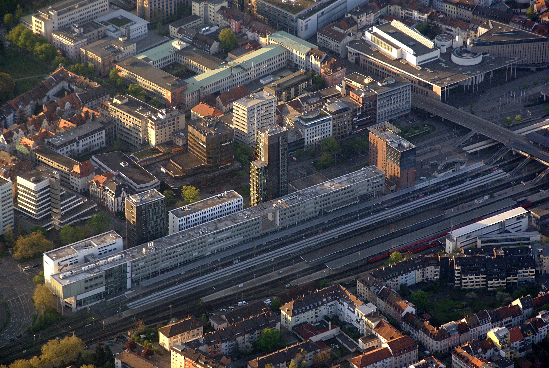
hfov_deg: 11.4
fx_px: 2748
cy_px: 184
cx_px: 274
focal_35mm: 180
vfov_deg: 7.7
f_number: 6.3
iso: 160
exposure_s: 1/200
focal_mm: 120
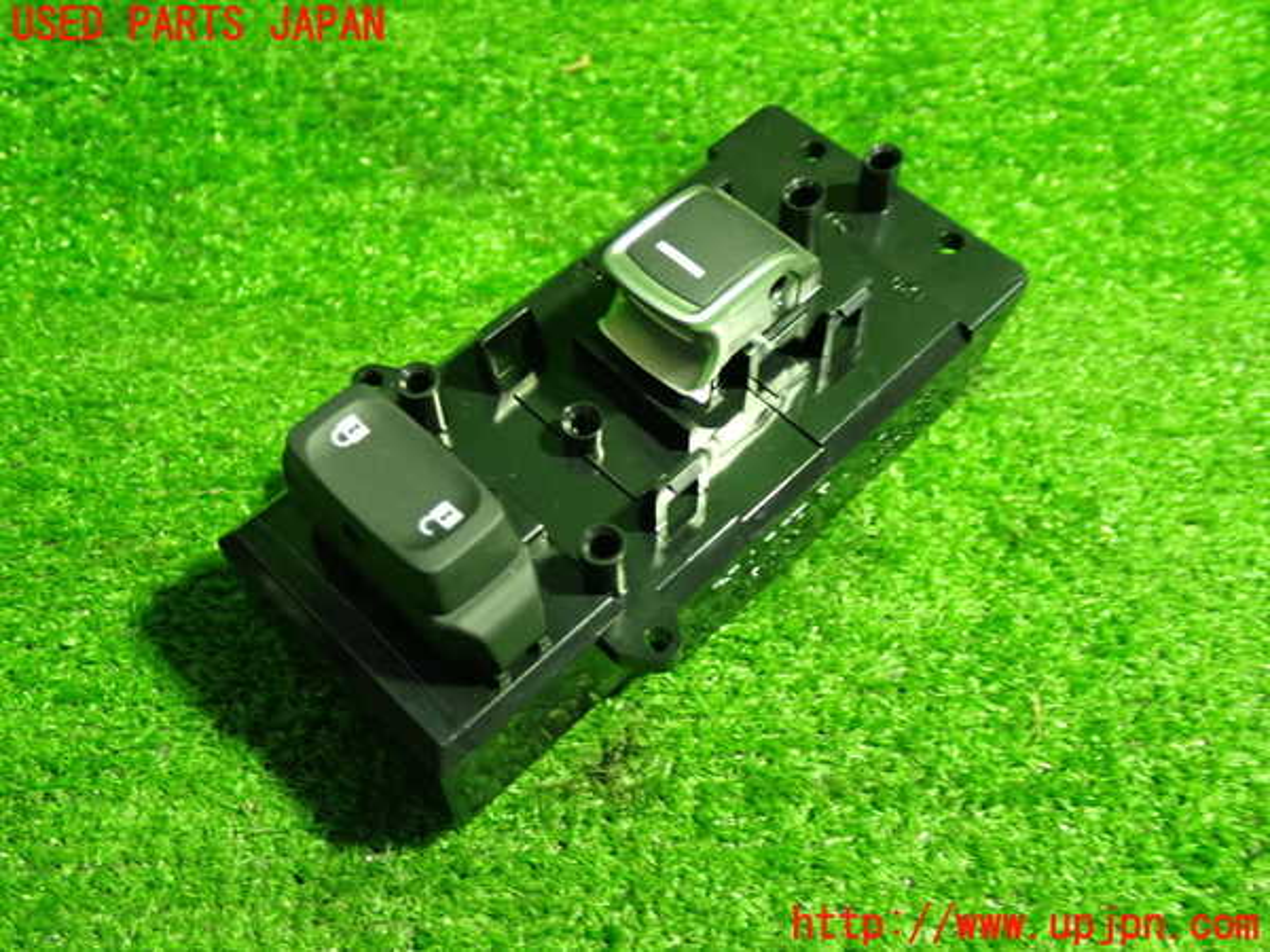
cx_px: 635
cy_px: 476
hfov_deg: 49.0
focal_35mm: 38
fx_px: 1394
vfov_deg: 37.7
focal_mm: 6.83
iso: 800
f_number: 2.7
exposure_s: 1/30
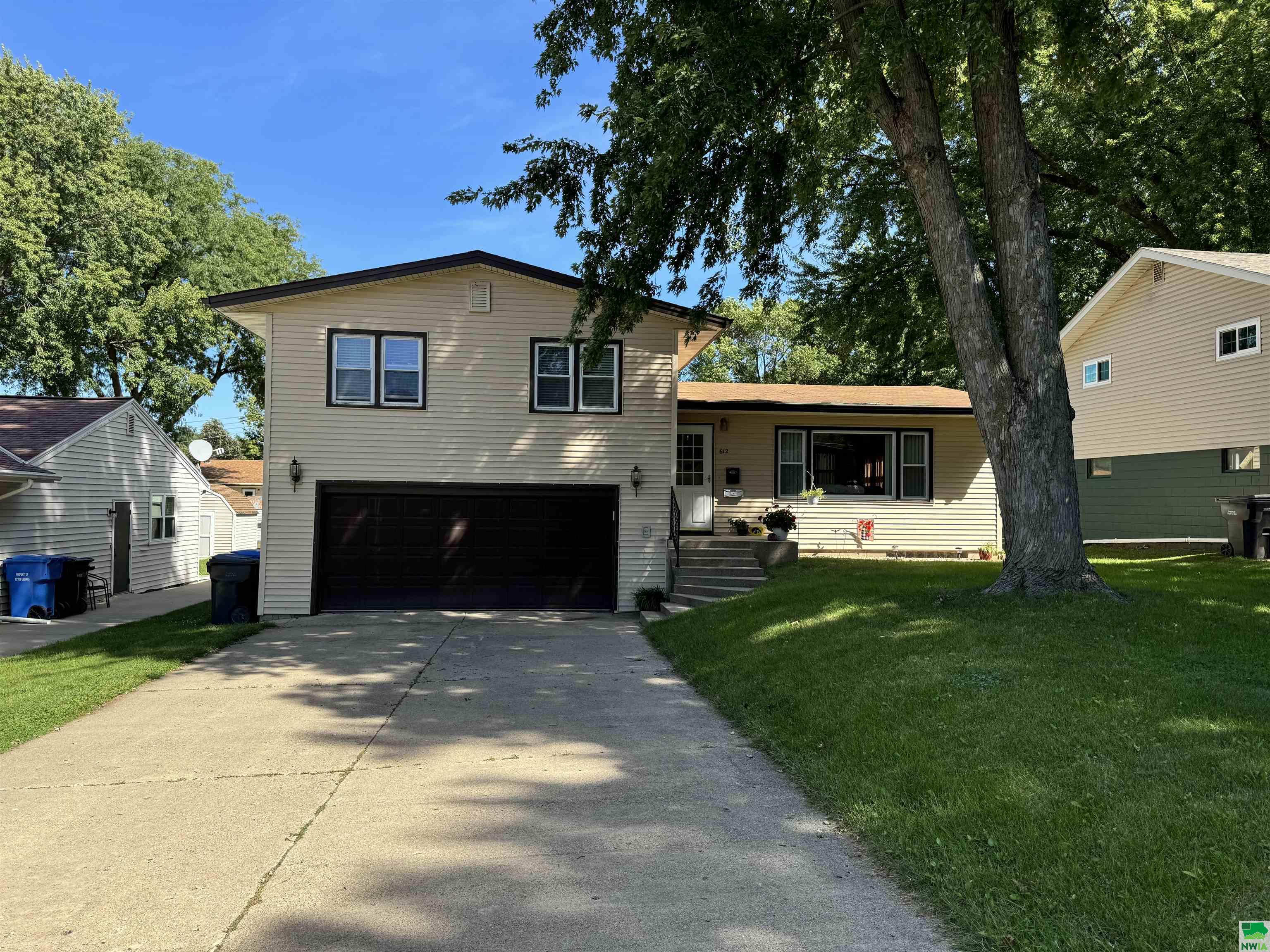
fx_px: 881
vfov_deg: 56.8
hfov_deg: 71.6
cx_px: 635
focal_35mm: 24
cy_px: 476
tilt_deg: +0.7
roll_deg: -0.5
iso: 80
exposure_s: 1/1456
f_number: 1.78
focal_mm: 6.76
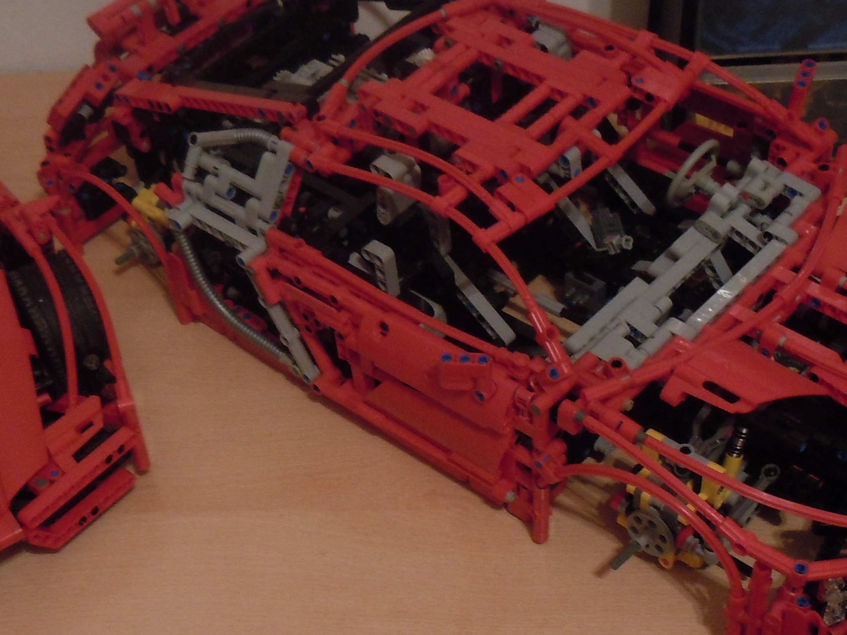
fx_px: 1443
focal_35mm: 59
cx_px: 310
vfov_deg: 24.6
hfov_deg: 32.5
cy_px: 448
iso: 400
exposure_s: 1/8
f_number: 3.5
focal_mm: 5.4
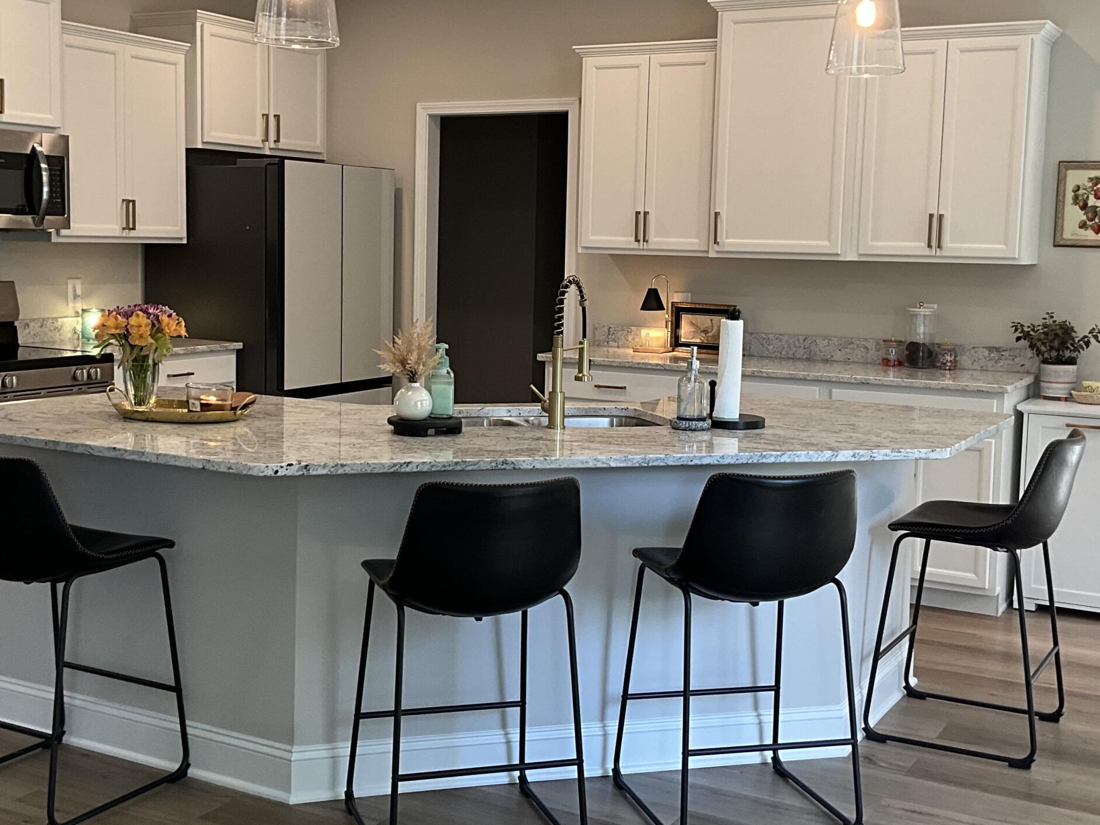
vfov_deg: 31.5
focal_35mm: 46
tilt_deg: -5.2
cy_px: 368
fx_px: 1462
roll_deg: -1.3
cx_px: 511
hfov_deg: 41.2
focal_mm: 3
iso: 50
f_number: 1.8
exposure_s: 1/60
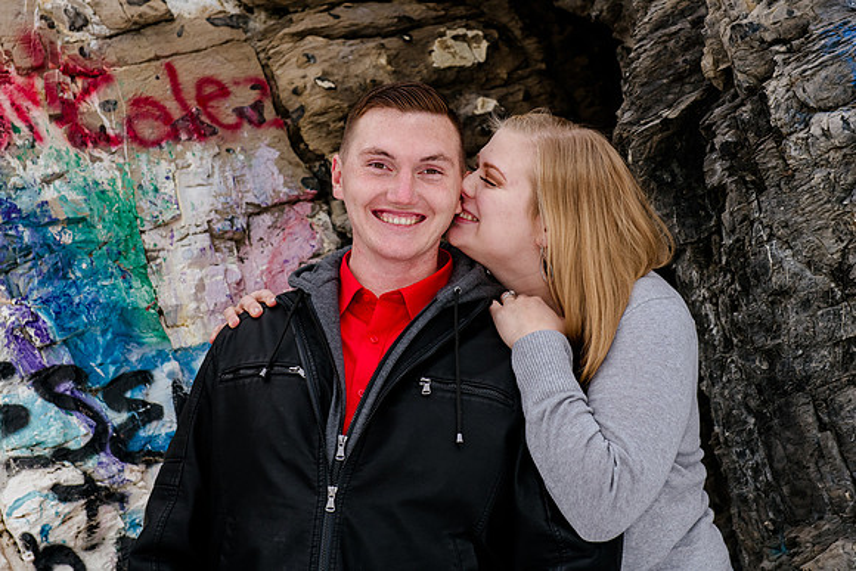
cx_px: 428
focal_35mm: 95
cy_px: 185
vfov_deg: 14.4
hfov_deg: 21.5
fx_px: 2251
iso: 320
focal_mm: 70
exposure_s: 1/200
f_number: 6.3
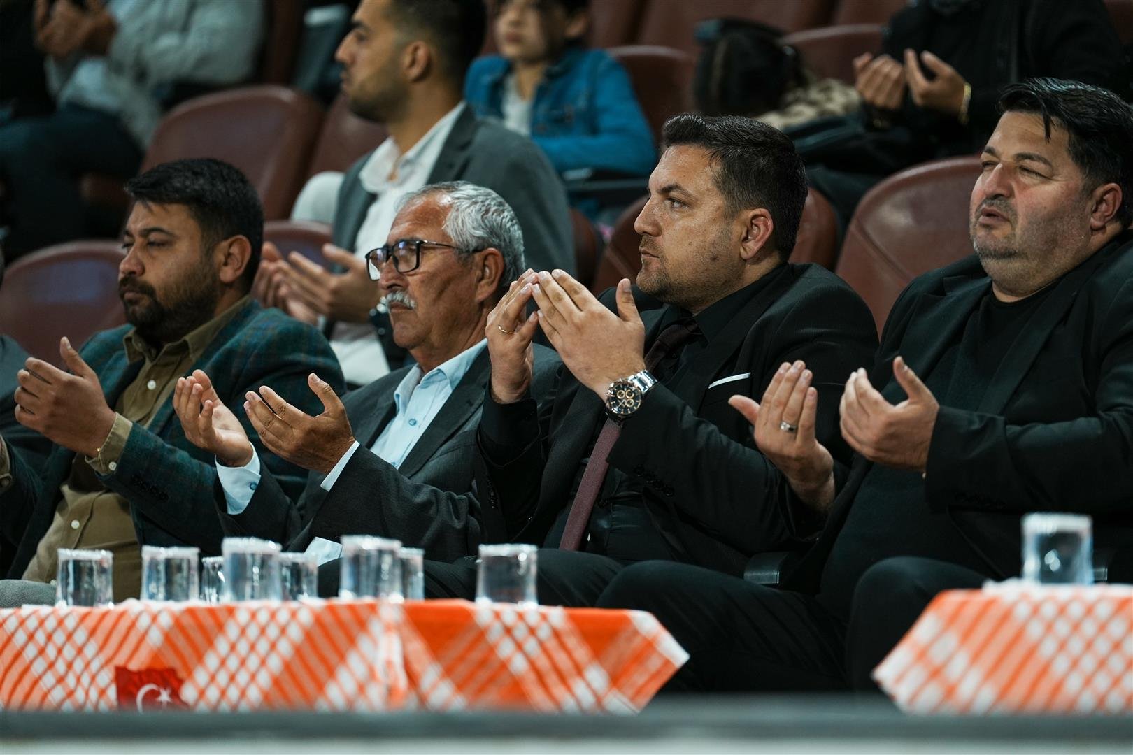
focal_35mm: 52
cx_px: 566
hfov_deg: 38.2
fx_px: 1636
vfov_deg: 26.0
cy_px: 378
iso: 3200
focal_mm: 52
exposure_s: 1/640
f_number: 4
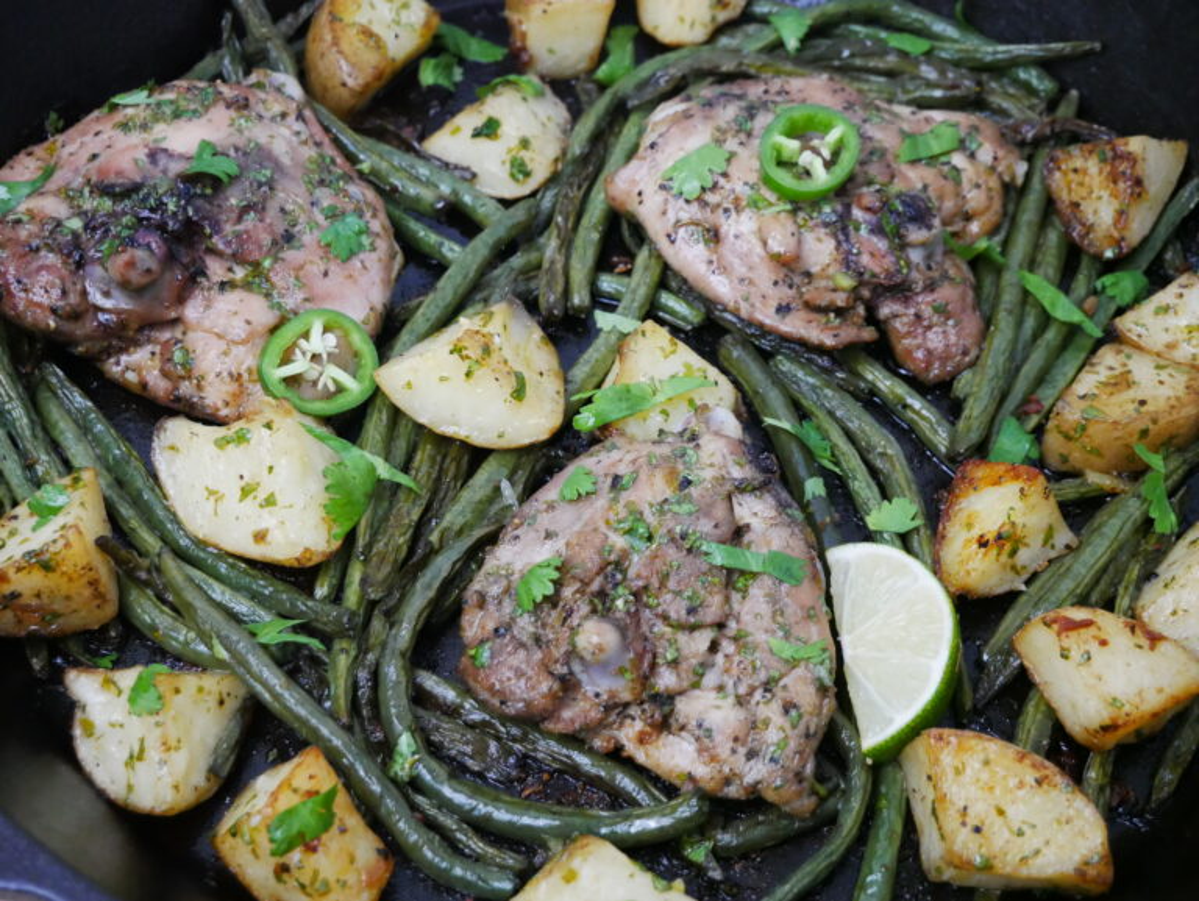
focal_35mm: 50
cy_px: 450
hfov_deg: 38.2
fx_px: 1733
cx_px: 600
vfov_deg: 29.1
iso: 3200
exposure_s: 1/125
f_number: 4.5
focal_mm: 25
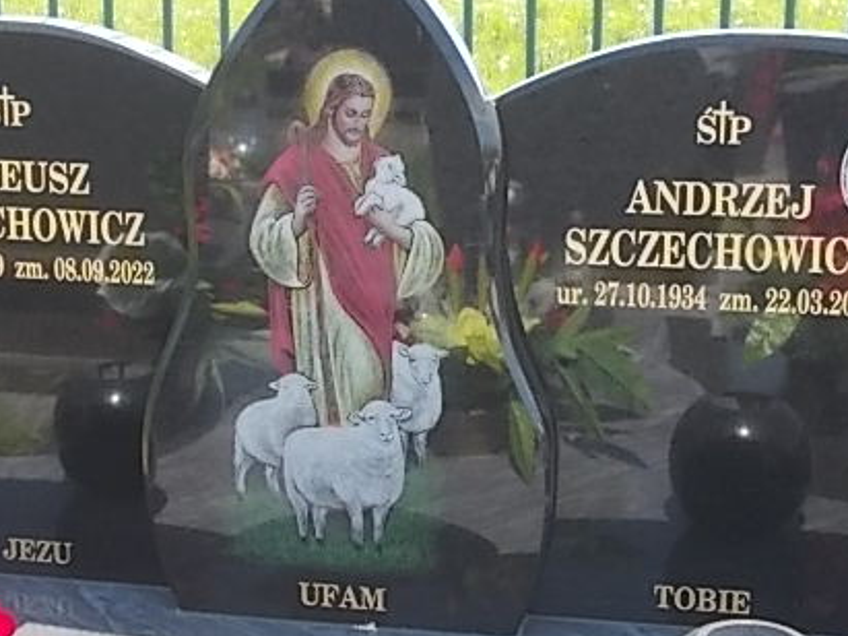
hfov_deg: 29.0
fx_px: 1641
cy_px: 260
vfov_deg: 21.9
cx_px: 413
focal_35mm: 67
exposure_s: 1/160
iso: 80
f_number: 3.3
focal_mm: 6.1
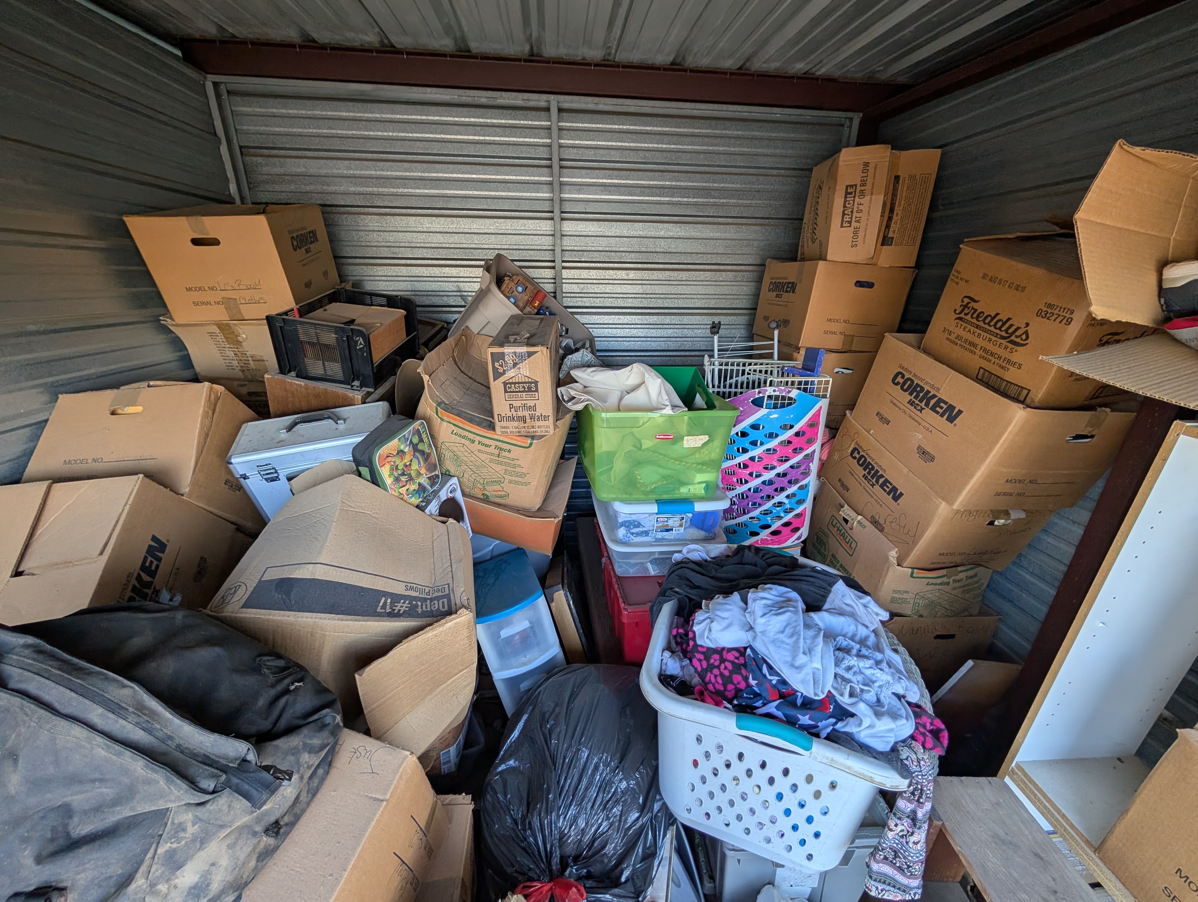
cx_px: 599
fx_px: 416
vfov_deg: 94.6
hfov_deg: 110.5
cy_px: 451
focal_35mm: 12
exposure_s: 1/172
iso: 49
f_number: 1.7
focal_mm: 2.02
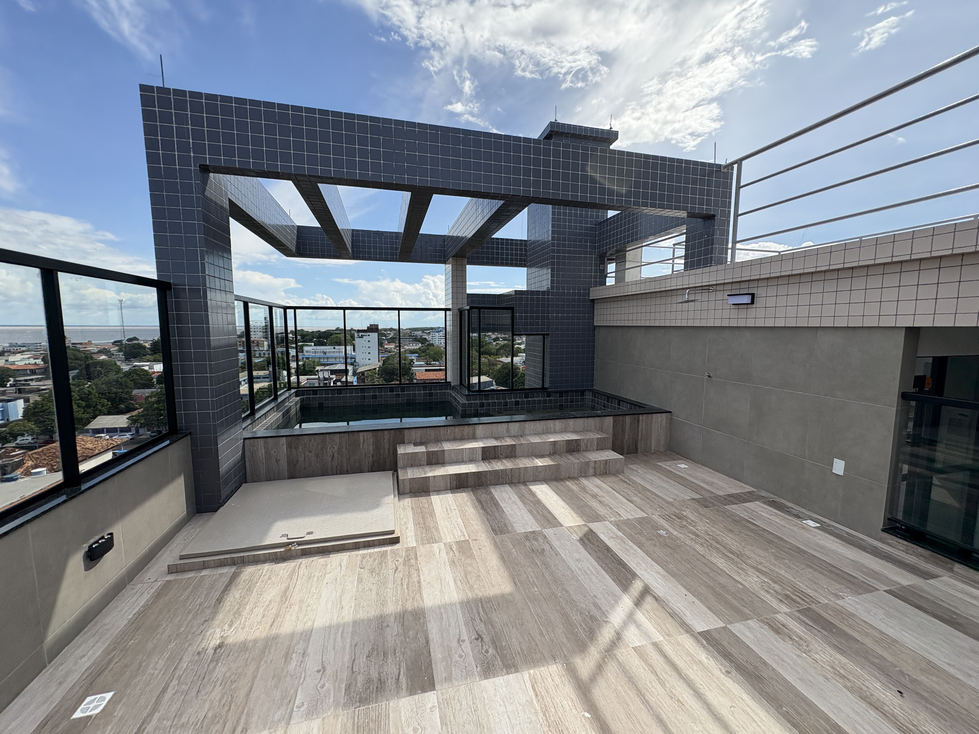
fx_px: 396
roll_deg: -2.5
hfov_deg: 102.1
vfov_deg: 85.7
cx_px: 490
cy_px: 367
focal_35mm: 14
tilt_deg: -5.8
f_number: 2.2
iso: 40
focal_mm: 2.22
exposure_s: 1/1449
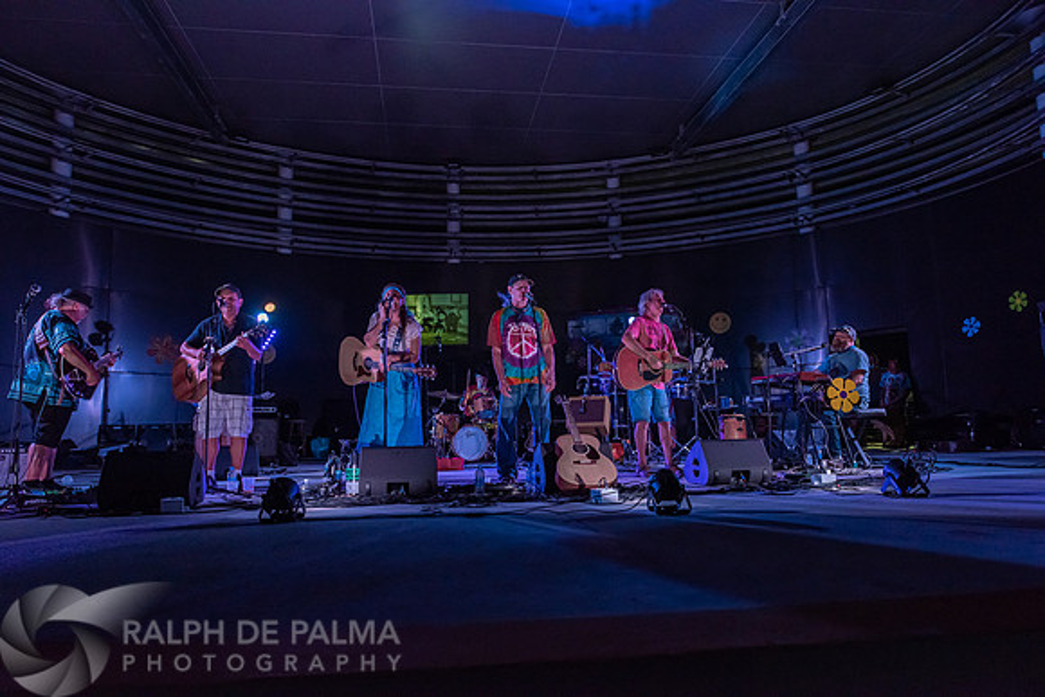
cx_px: 522
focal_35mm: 24
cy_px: 348
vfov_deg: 53.2
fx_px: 697
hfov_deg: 73.7
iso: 2500
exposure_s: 1/160
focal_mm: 24
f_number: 5.6
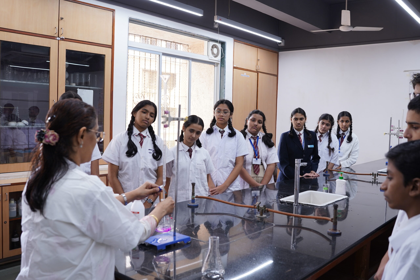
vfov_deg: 37.9
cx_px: 210
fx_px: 408
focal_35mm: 35
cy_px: 140
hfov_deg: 54.4
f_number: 4
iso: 500
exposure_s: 1/80
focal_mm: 35
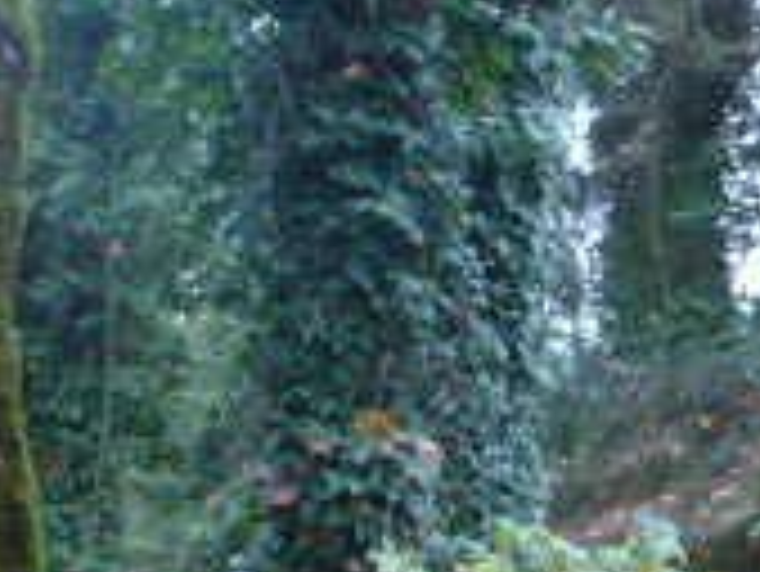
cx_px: 135
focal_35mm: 129
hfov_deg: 15.2
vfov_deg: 11.3
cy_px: 716
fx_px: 2834
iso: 400
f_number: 3.7
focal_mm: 6.1
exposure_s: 1/30
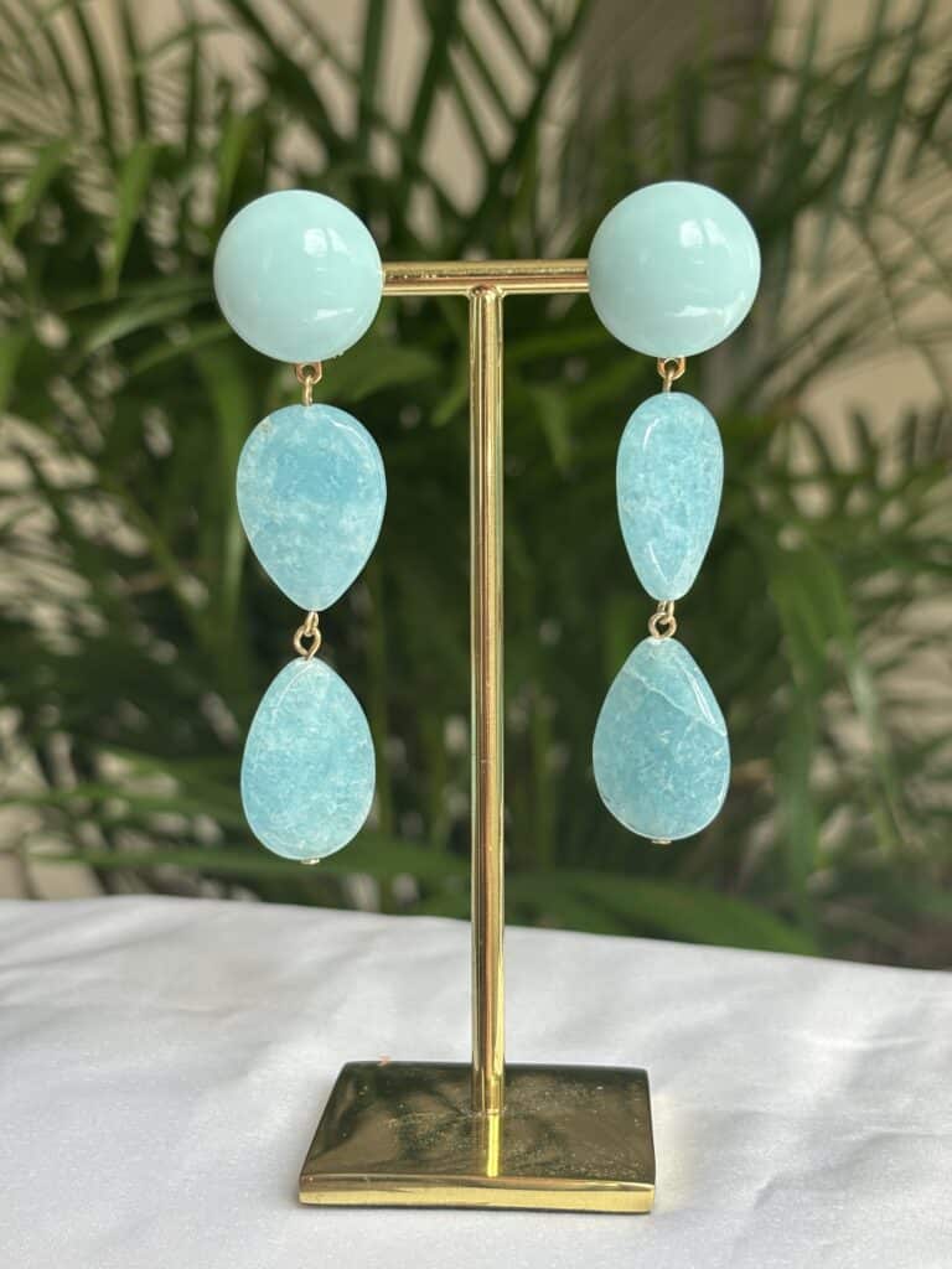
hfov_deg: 28.0
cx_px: 476
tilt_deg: -8.2
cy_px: 634
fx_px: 1907
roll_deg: -0.5
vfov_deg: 36.8
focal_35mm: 52
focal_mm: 5.96
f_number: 1.6
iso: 32
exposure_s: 1/364
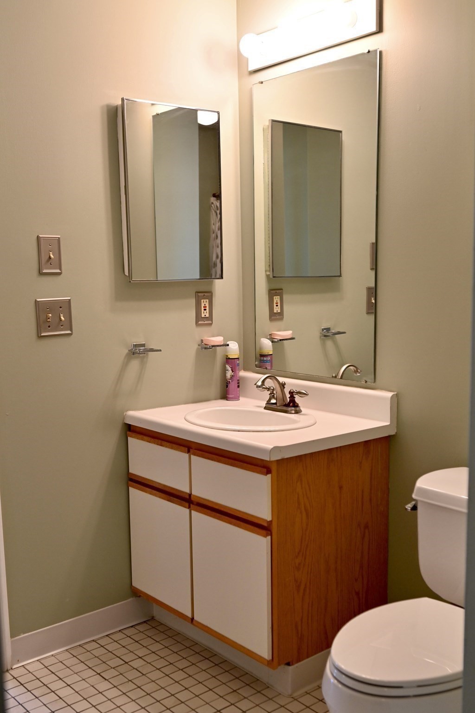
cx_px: 238
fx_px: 594
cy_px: 356
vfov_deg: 61.9
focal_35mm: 30
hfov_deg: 43.6
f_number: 4
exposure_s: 1/30
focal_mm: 30
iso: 450
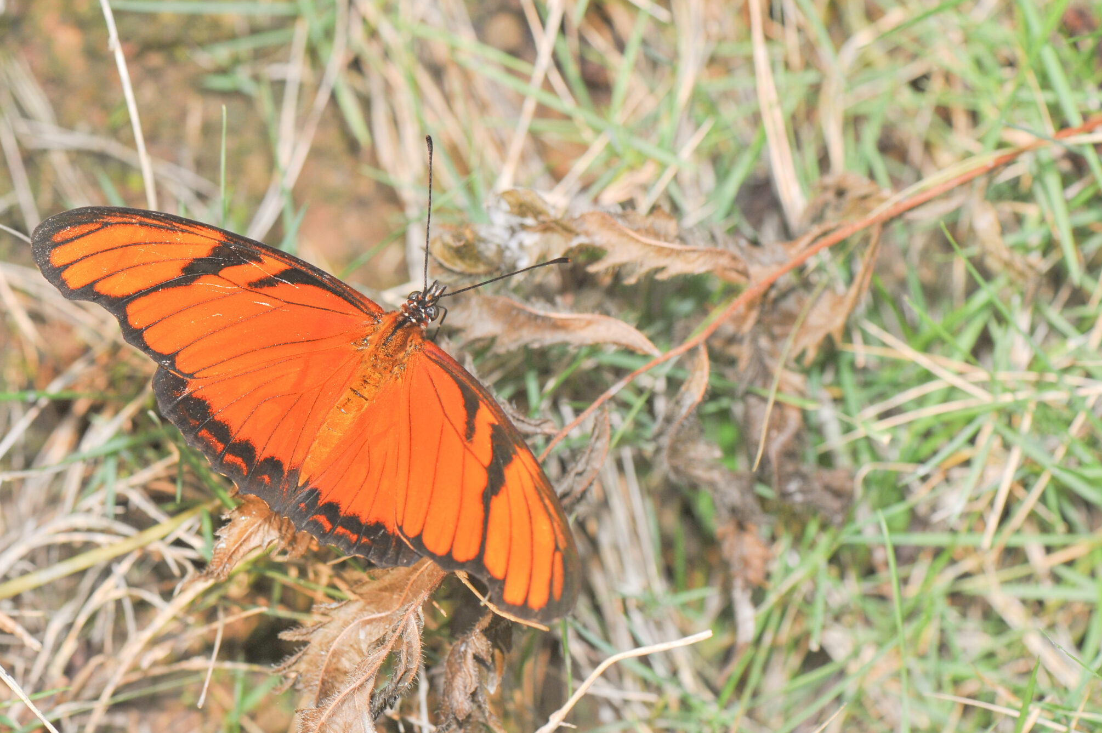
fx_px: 5842
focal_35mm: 191
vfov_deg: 7.2
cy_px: 391
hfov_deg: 10.8
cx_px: 469
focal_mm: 150
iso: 500
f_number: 11
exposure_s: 1/100
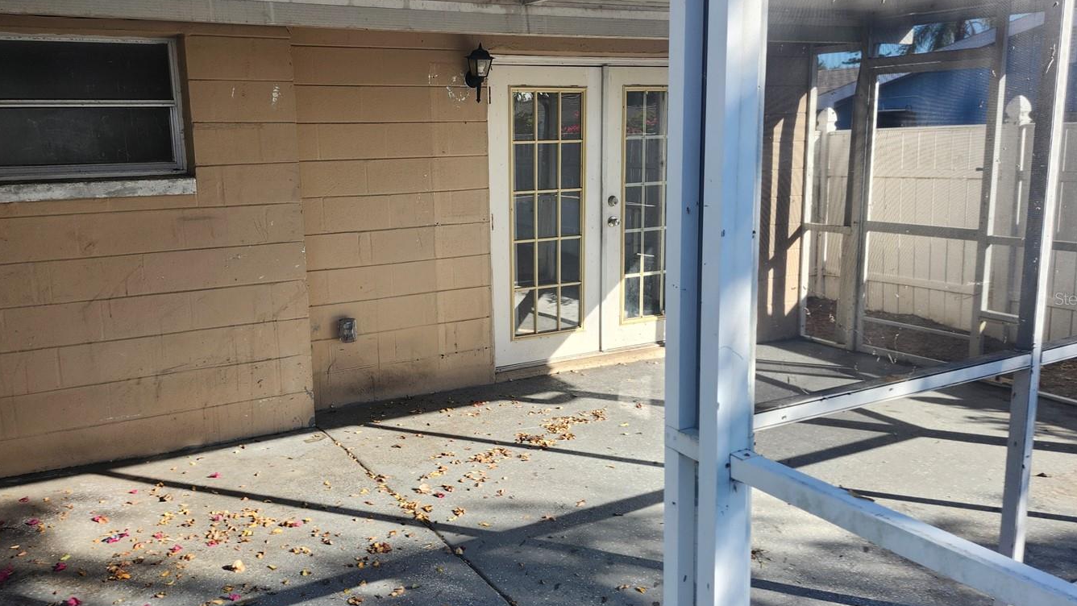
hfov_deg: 64.2
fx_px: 857
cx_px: 486
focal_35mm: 30
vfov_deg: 39.0
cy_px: 298
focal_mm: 5.54
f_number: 1.8
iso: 25
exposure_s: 1/316
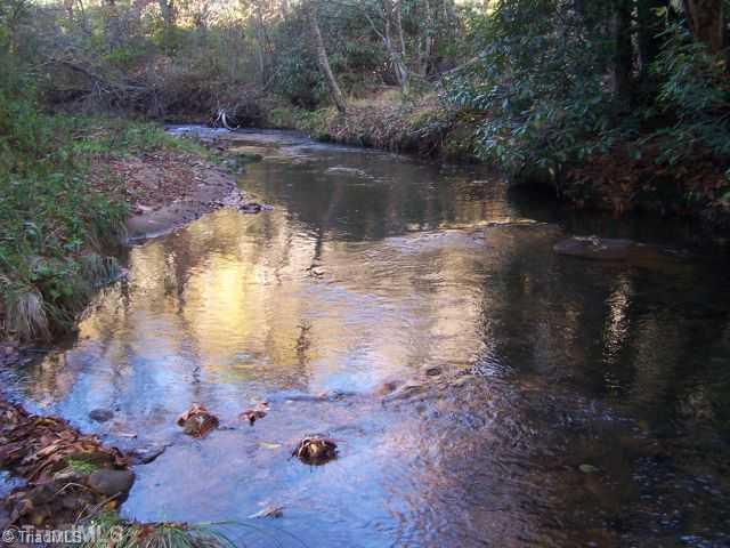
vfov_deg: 37.7
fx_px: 801
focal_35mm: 38
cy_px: 274
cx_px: 365
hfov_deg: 49.0
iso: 80
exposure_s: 1/30
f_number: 2.8
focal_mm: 6.3
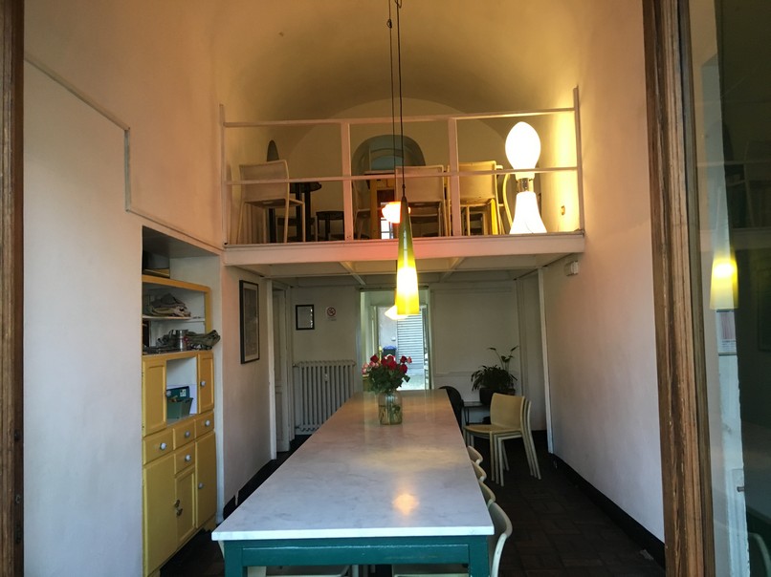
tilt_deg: +3.2
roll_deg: +2.0
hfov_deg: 61.7
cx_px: 386
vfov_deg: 48.2
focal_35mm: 29
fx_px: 646
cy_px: 288
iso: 200
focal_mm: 4.15
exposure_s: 1/33
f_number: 2.2
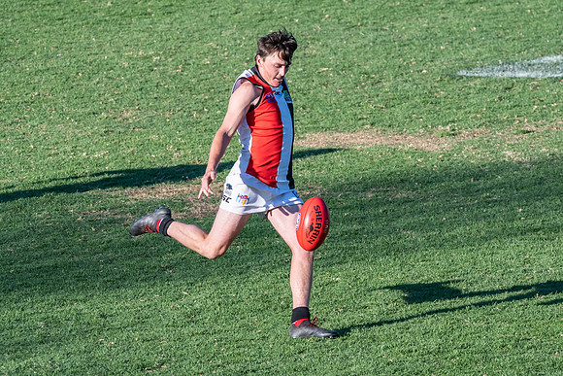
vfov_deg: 2.9
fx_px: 7508
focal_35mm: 480
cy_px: 188
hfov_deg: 4.3
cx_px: 282
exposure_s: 1/1600
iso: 800
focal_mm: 320
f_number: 10
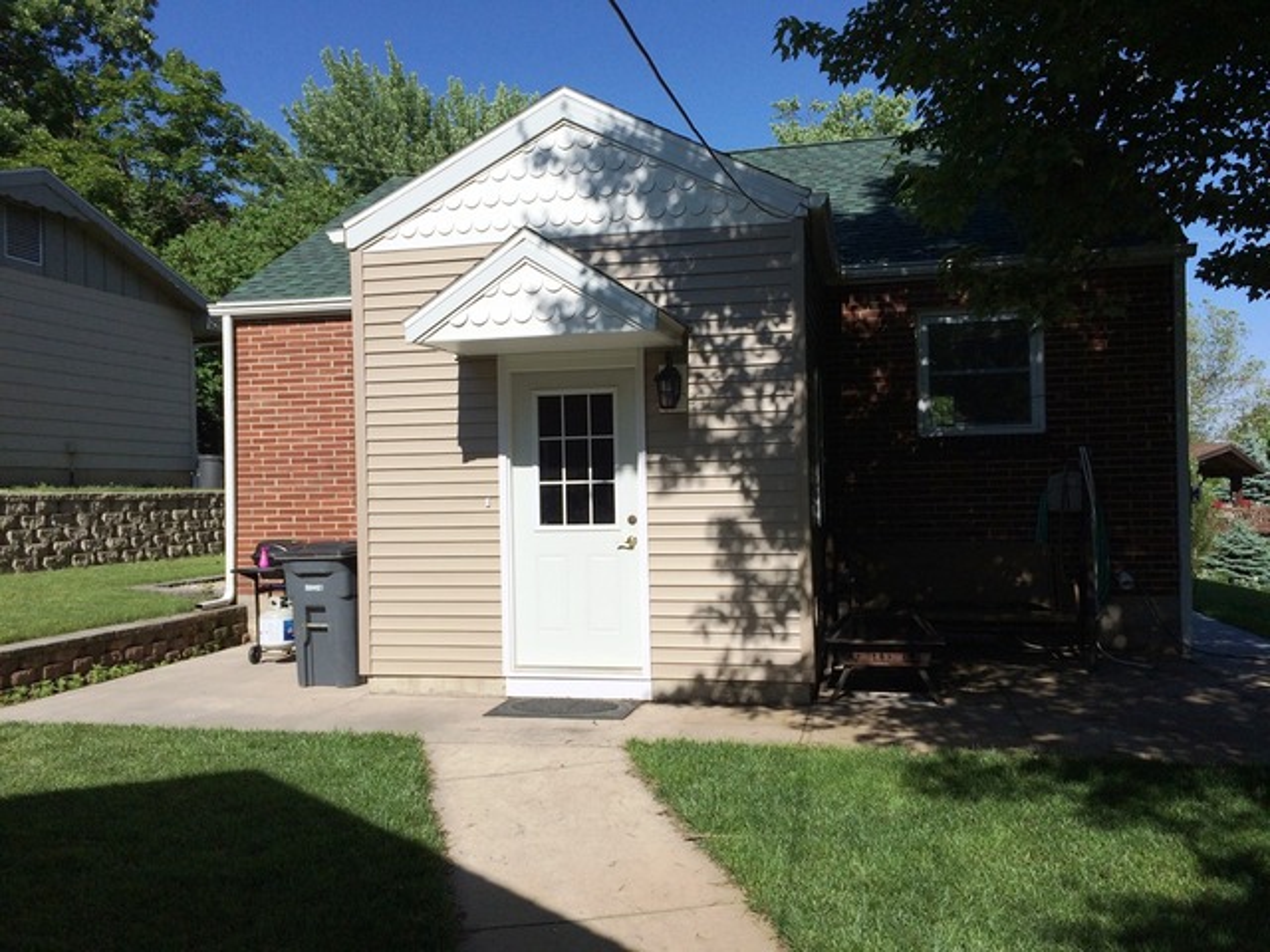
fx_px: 1064
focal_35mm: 29
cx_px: 635
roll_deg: +2.3
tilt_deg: -0.1
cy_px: 476
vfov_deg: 48.2
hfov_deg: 61.7
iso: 32
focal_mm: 4.15
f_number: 2.2
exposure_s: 1/3425
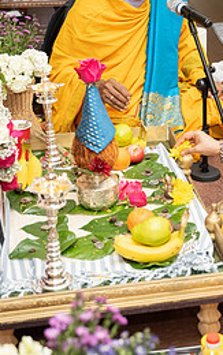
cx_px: 249
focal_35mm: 81
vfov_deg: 25.3
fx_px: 786
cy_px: 104
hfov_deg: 15.7
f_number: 3.2
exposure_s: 1/160
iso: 1000
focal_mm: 35
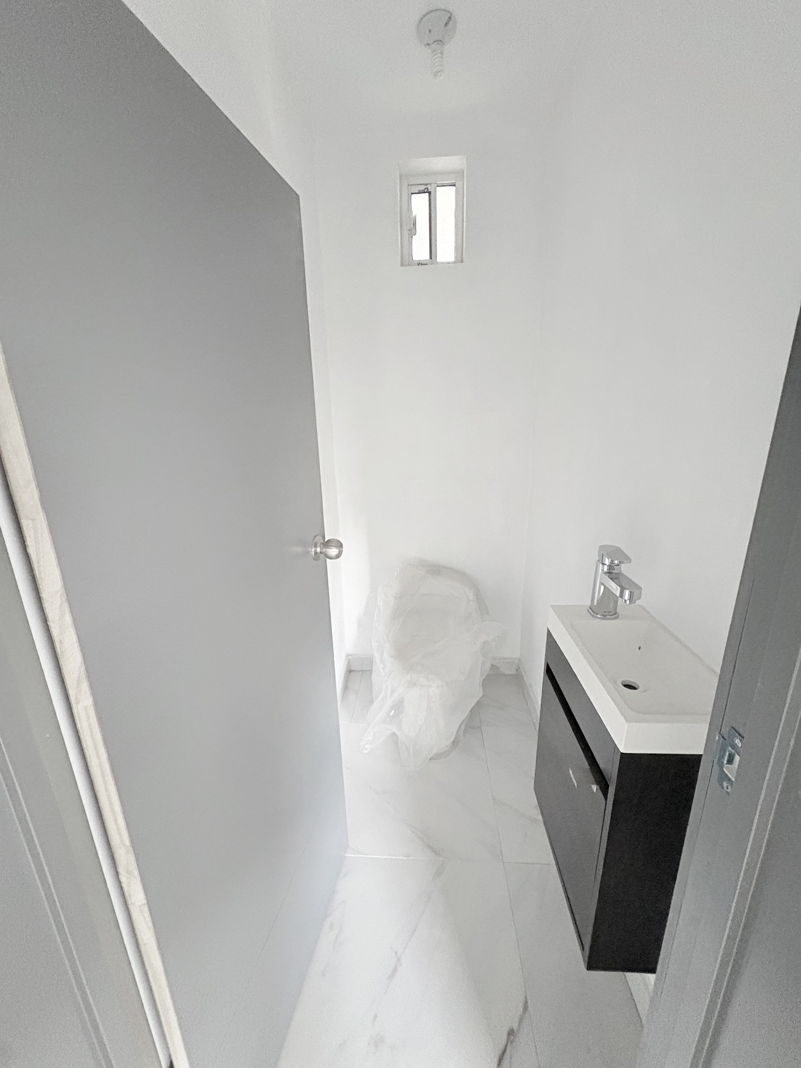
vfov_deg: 102.1
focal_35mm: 14
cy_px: 534
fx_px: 432
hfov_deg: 85.7
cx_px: 400
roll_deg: +1.5
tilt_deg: -15.4
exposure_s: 1/53
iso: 1000
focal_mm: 2.22
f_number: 2.2
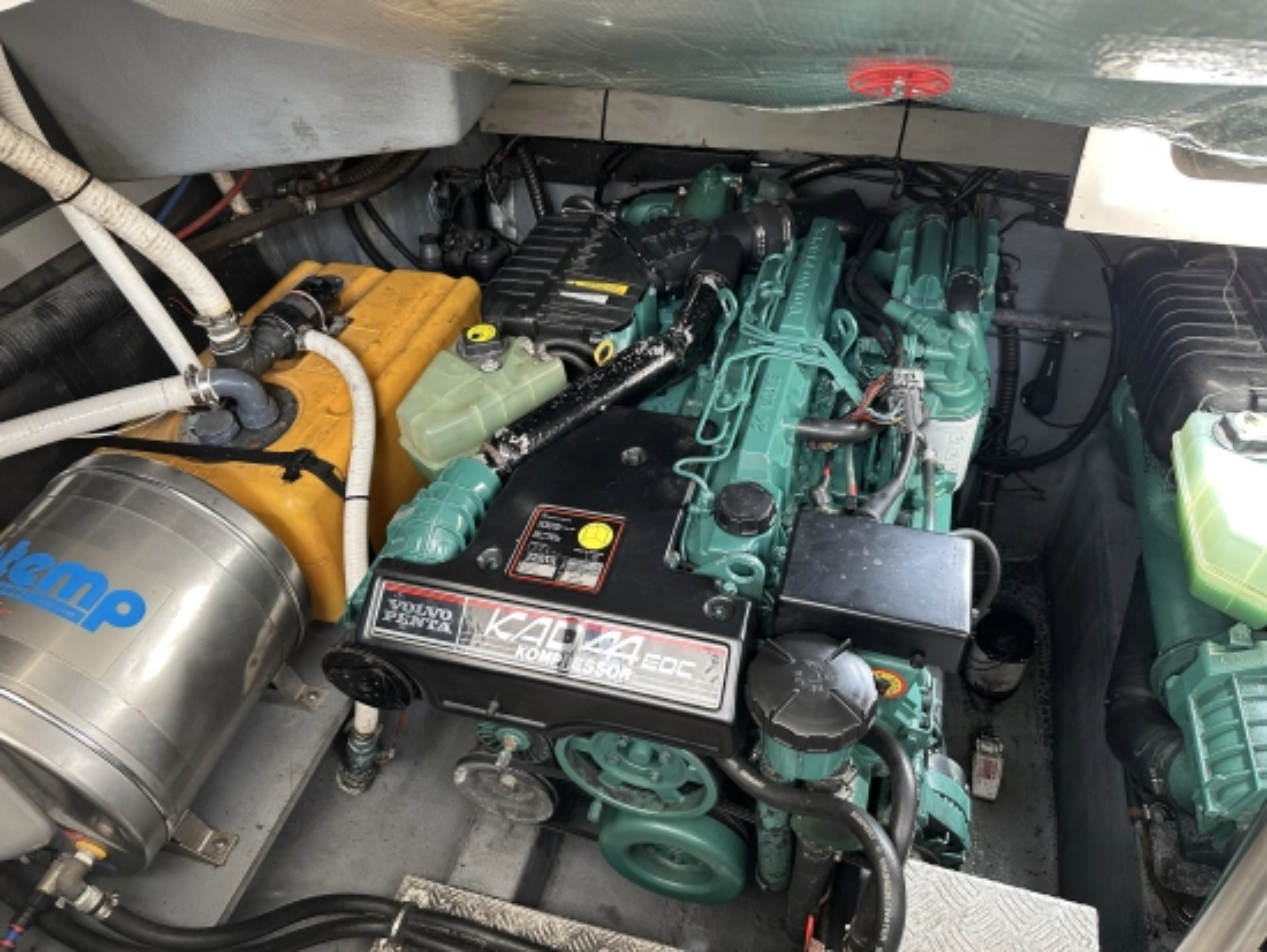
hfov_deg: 71.6
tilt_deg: -43.3
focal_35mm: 24
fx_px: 879
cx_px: 634
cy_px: 476
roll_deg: +5.0
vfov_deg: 56.9
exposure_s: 1/68
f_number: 1.78
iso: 250
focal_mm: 6.86
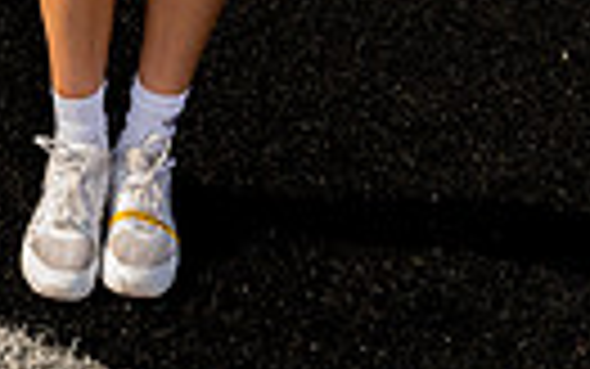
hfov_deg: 18.6
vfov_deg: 10.0
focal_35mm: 112
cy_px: -567
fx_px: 1802
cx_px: 243
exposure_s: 1/250
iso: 100
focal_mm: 32
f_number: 6.3
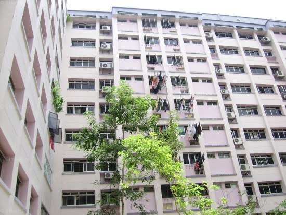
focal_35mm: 35
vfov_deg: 40.7
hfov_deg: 52.6
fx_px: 289
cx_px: 143
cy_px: 108
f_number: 5.8
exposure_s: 1/250
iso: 50
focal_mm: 5.95
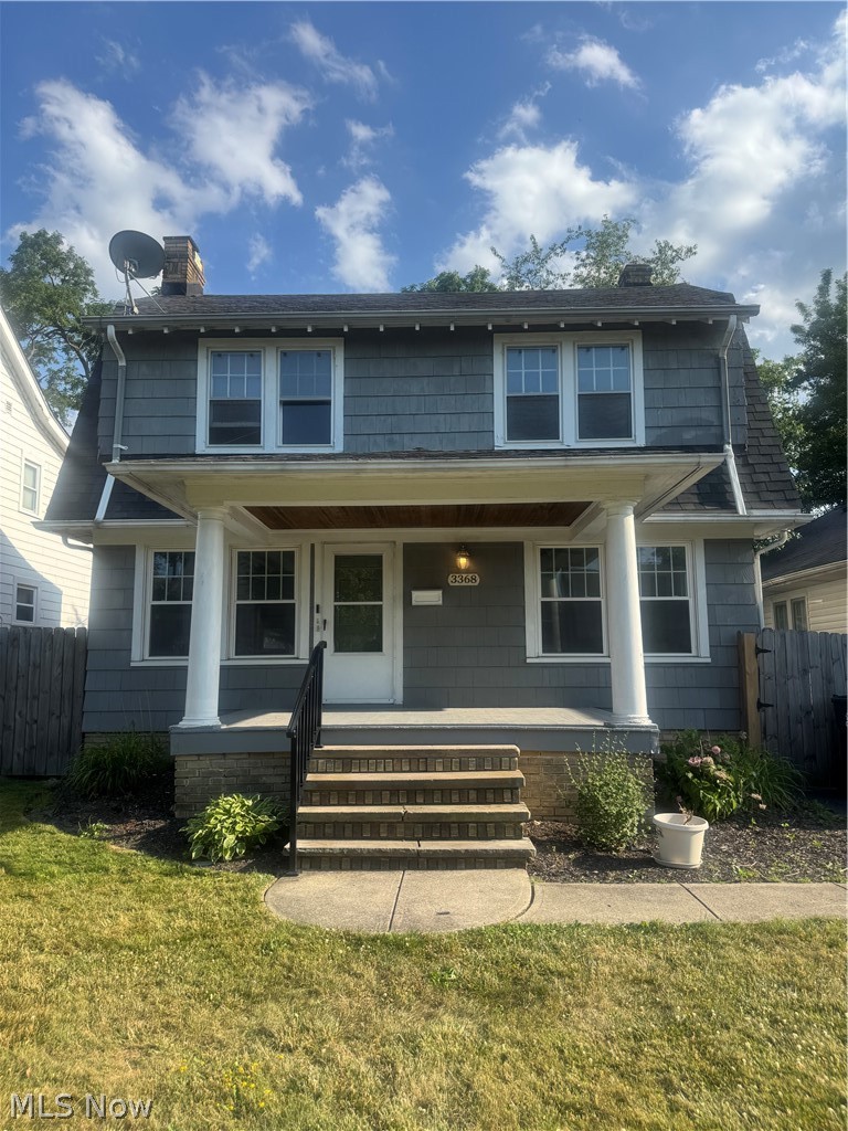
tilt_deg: +7.0
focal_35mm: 24
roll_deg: +1.5
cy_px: 566
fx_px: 784
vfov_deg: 71.6
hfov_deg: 56.8
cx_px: 424
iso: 80
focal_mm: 6.76
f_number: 1.78
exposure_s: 1/2710
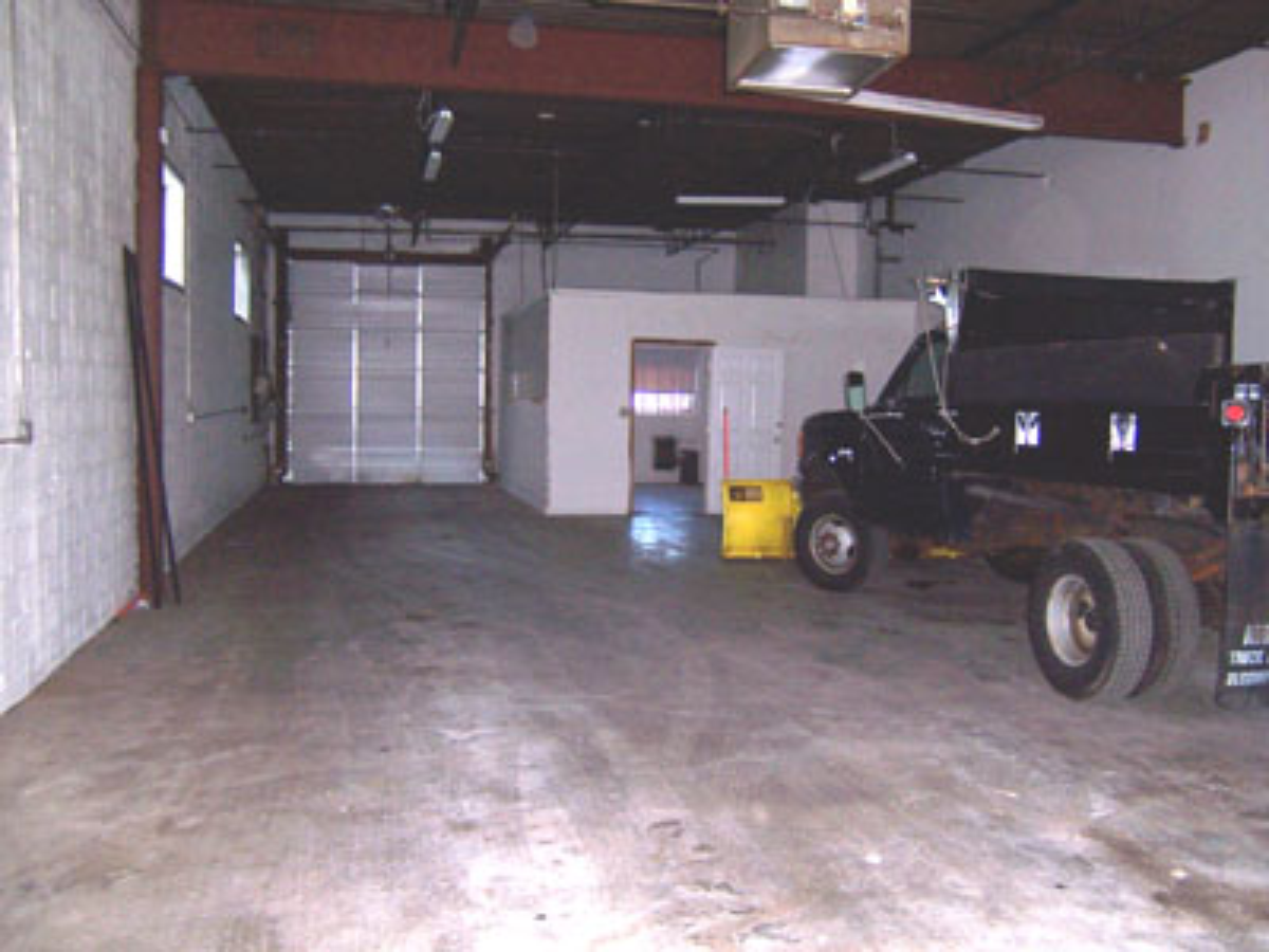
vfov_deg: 42.9
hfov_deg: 55.4
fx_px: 1210
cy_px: 476
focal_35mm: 33
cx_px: 634
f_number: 2.8
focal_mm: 5.5
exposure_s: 1/60
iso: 140
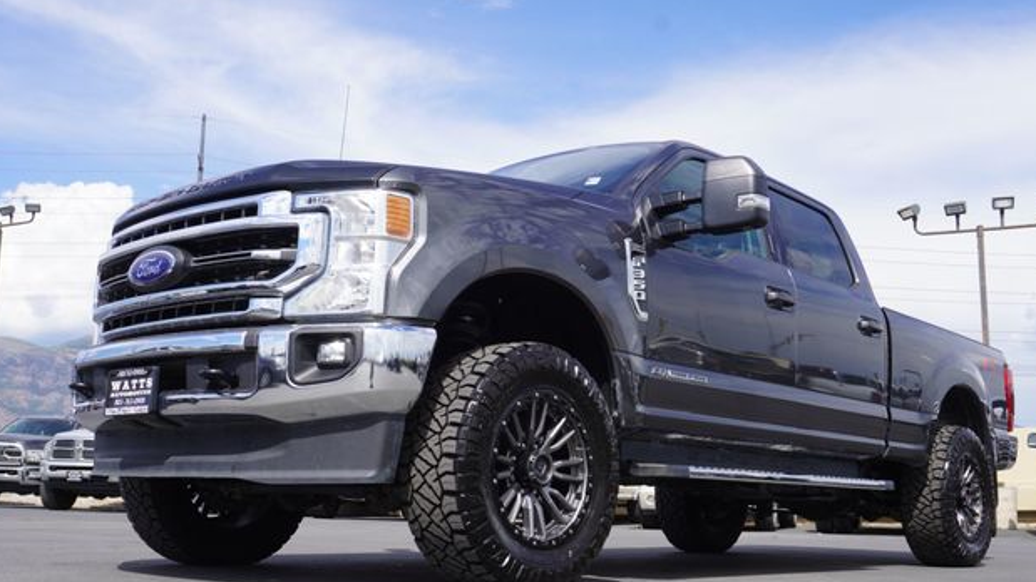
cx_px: 526
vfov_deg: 30.4
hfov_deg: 51.6
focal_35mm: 39
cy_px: 341
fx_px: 1071
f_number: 10
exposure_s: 1/125
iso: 100
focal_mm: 24
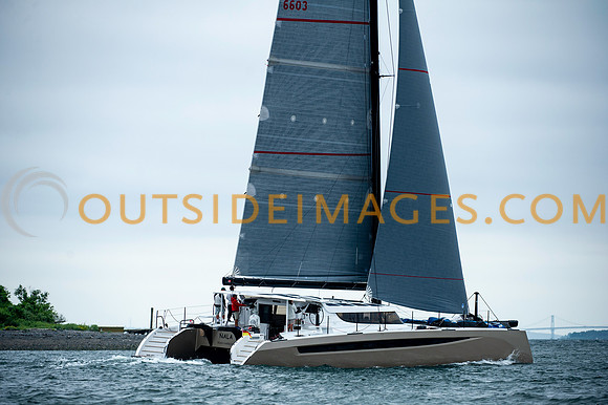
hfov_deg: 8.4
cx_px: 304
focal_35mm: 247
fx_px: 4164
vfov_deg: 5.6
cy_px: 202
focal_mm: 240
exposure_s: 1/1000
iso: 500
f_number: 5
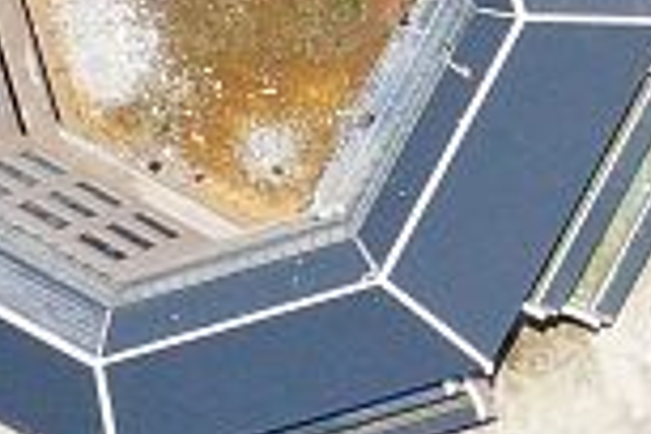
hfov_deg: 8.4
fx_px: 3960
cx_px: 1715
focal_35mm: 219
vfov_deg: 6.1
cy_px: -370
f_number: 7.1
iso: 200
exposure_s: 1/640
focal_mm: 10.26
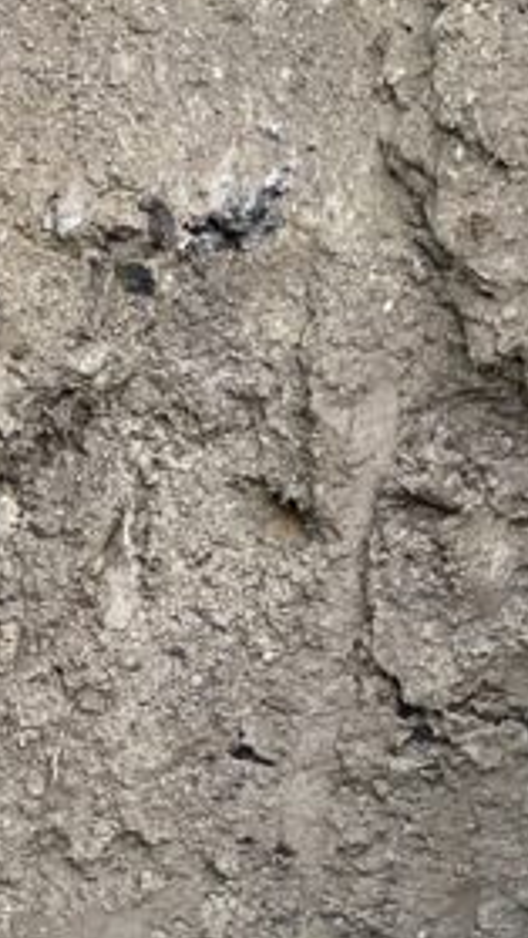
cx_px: -91
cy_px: 1022
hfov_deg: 11.4
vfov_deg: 19.7
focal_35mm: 104
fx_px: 2588
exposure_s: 1/60
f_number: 1.8
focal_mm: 4.25
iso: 160
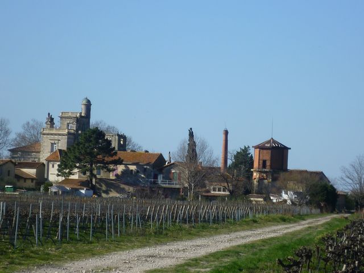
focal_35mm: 215
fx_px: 2261
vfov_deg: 6.9
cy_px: 136
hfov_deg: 9.2
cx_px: 182
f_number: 6.9
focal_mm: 25
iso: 80
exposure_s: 1/250
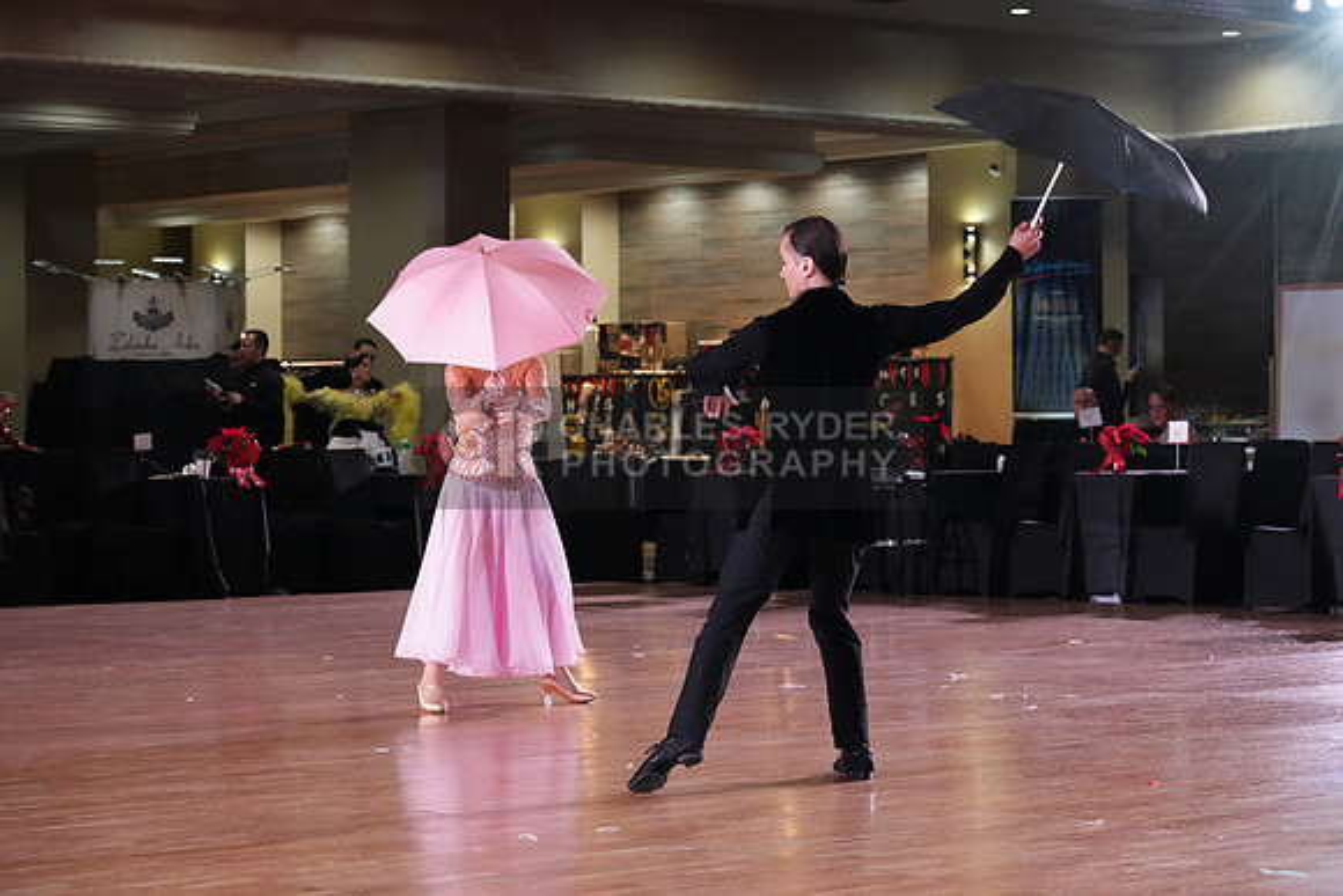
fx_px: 3470
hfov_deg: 21.9
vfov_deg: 14.7
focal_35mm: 93
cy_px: 448
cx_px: 672
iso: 5000
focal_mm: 93
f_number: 5.6
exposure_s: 1/320
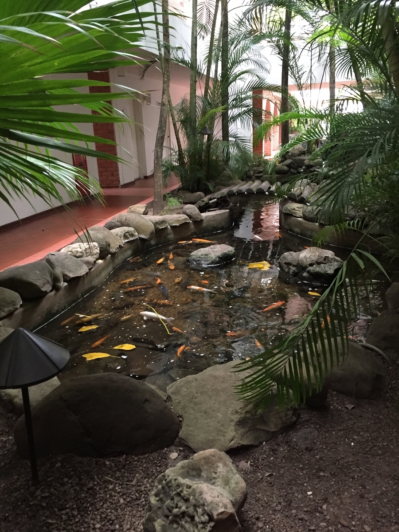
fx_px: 446
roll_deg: +2.8
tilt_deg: -17.1
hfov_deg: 48.2
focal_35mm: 29
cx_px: 200
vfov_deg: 61.7
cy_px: 266
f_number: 2.2
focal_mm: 4.15
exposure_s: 1/17
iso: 250
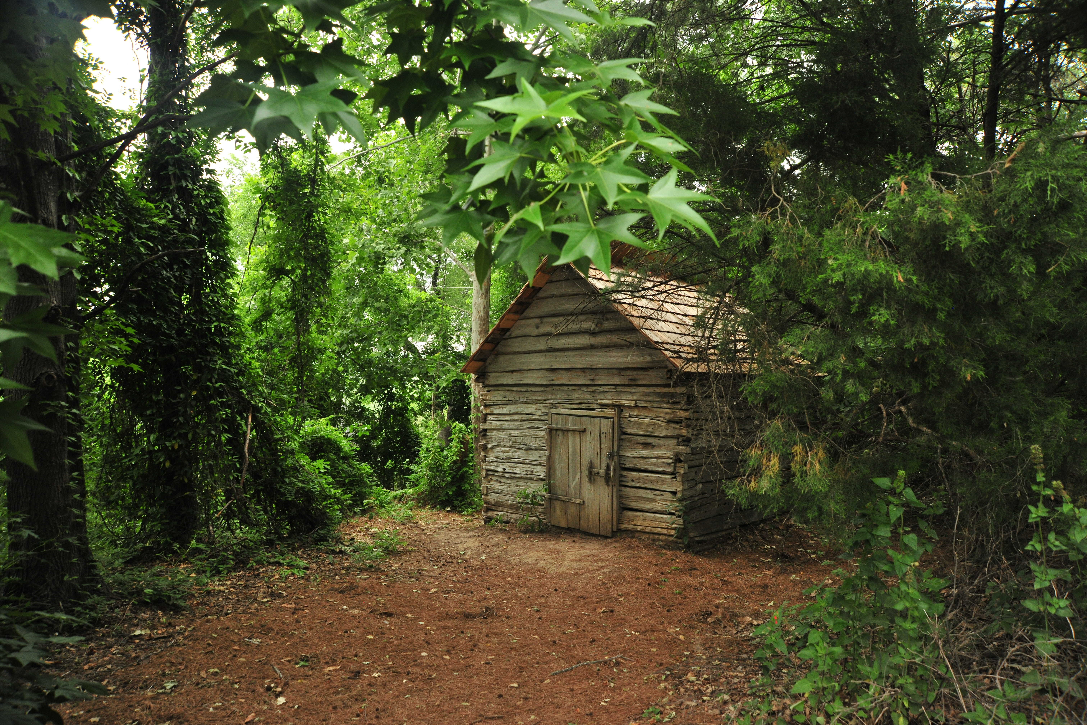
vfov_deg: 53.1
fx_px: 725
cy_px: 362
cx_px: 544
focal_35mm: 24
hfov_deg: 73.7
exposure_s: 1/160
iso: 800
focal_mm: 24
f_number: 6.3
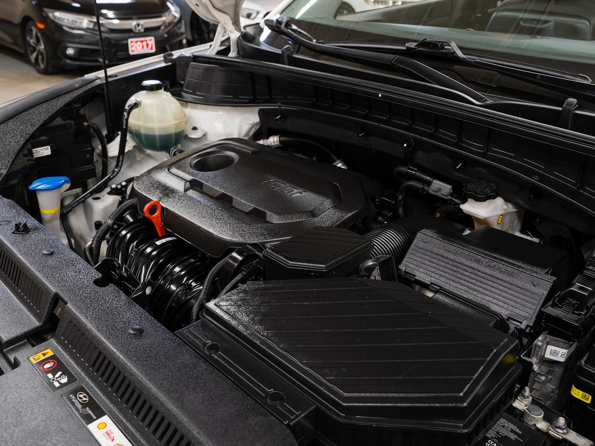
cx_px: 298
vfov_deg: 45.2
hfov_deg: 58.1
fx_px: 535
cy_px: 223
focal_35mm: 31
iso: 100
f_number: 7.1
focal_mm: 28.8
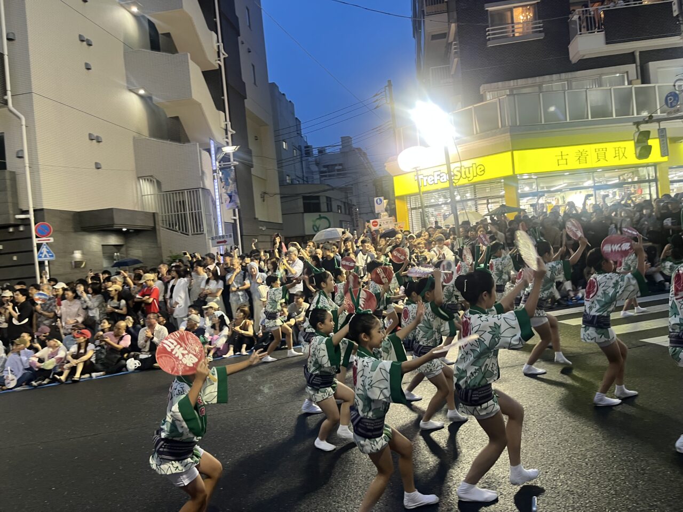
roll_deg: +4.6
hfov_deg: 67.3
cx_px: 342
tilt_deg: -4.0
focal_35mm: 26
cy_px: 256
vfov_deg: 53.1
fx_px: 513
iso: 125
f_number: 1.6
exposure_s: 1/50
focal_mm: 5.1
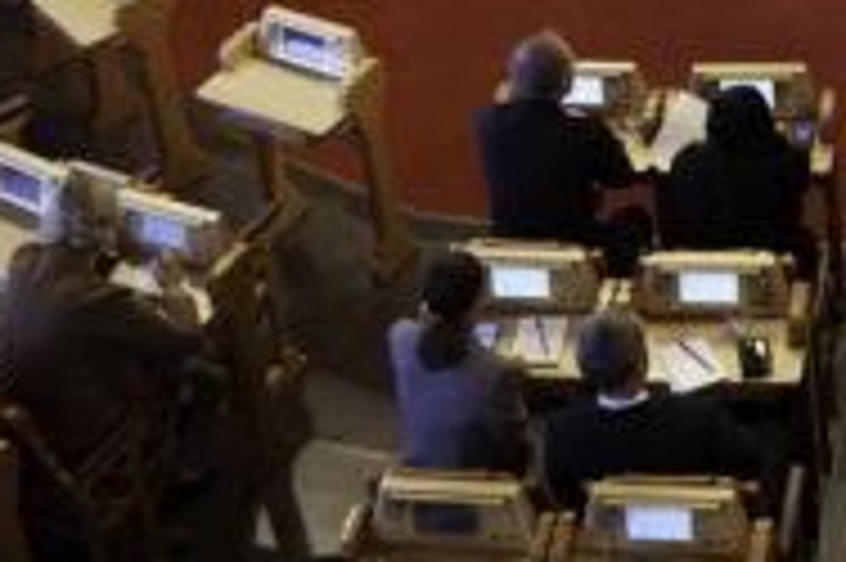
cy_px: -364
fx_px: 2817
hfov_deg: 16.7
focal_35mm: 120
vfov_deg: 10.8
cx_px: 857
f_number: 3.2
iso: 3200
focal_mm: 35
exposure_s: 1/400
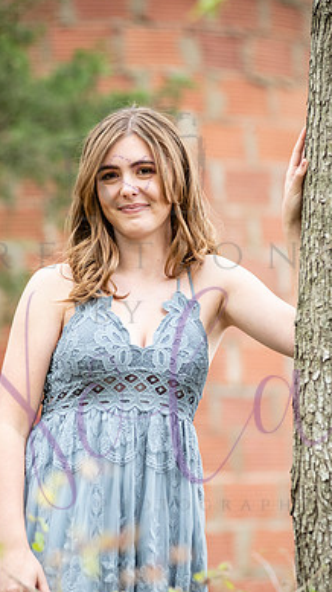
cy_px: 310
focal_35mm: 164
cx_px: 139
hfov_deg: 7.4
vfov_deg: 13.1
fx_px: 2569
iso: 1250
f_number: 4
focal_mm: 135
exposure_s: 1/320
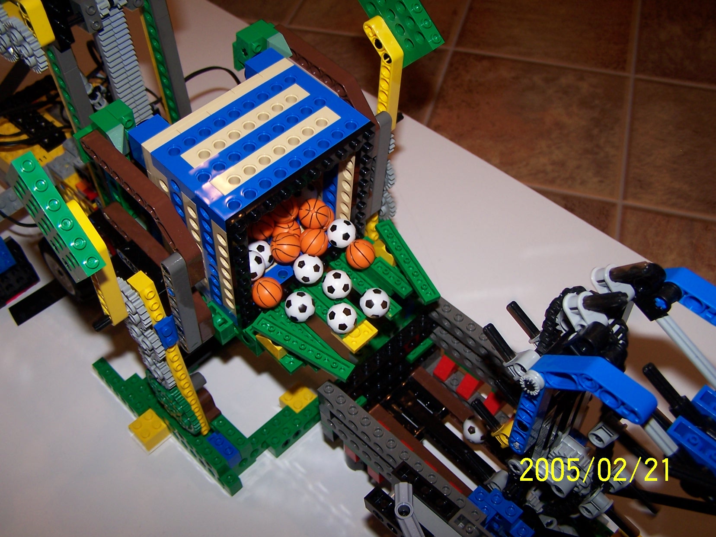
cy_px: 268
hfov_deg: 49.0
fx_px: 786
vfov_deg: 37.7
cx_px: 358
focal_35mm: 38
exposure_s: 1/60
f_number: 2.8
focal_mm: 6.3
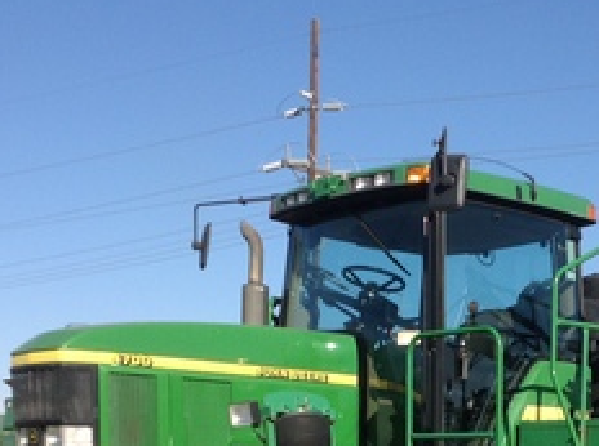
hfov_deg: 23.7
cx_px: 444
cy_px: 490
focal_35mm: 82
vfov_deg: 17.3
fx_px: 1416
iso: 50
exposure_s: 1/1681
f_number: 2.4
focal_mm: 4.28
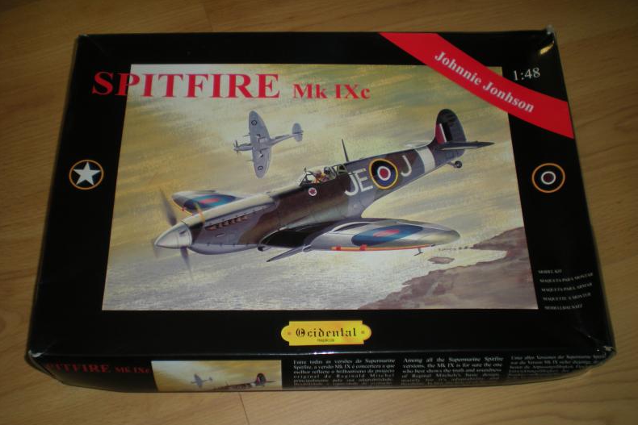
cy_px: 215
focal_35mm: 40
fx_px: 709
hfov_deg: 48.5
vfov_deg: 33.4
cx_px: 321
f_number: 3.1
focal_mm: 6.3
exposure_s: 1/60
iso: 64
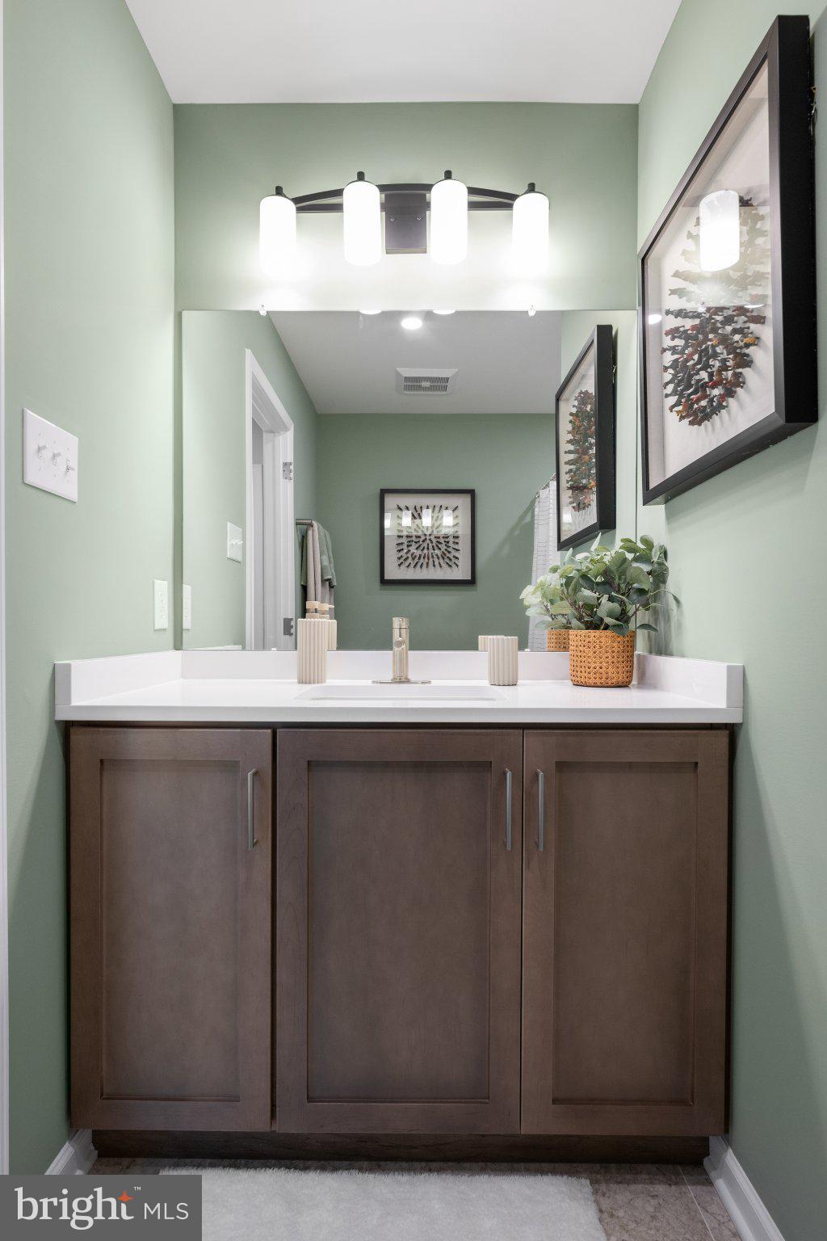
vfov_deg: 88.4
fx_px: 637
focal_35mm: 18
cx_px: 414
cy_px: 620
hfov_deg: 65.9
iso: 320
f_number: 7.1
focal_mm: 18.5
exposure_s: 1/10
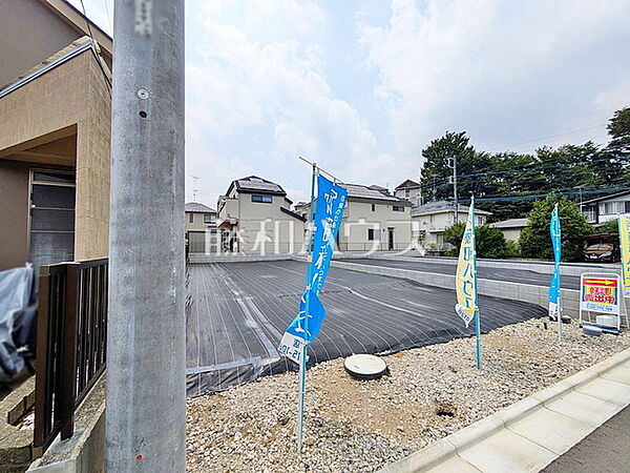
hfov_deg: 102.1
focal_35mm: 14
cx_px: 315
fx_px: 255
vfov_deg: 85.7
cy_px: 236
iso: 49
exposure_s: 1/3846
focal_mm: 1.83
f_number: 2.2
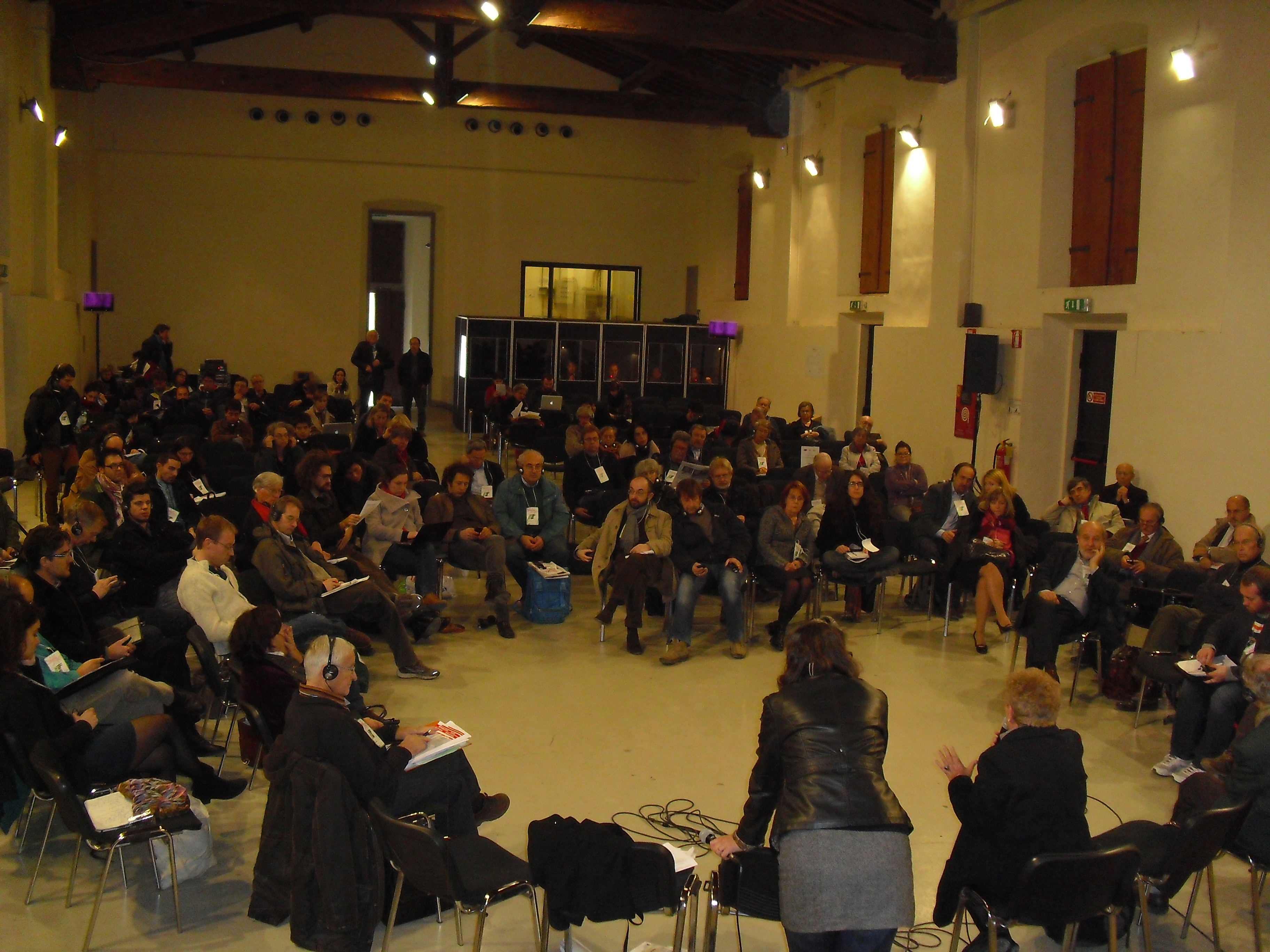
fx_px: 1321
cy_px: 476
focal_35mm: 36
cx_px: 635
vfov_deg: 39.7
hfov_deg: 51.4
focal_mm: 6.3
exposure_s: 1/60
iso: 400
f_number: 3.1
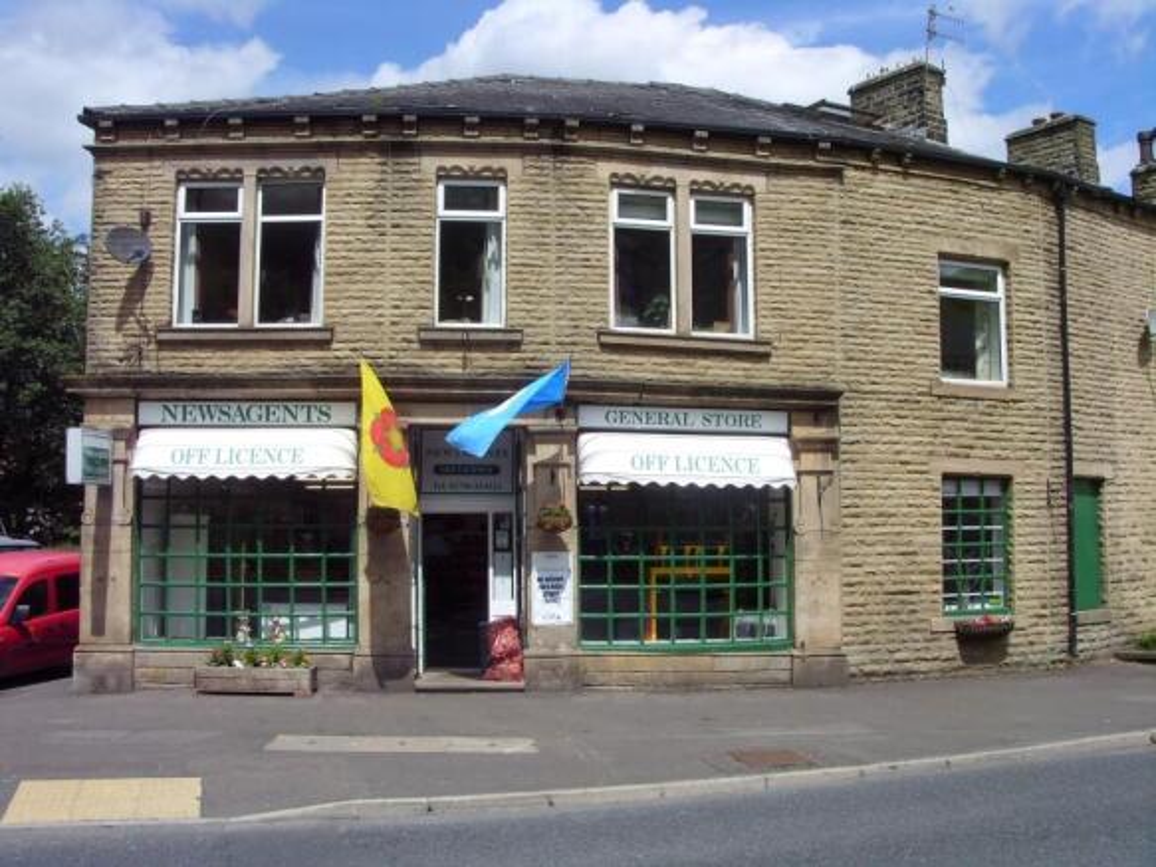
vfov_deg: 45.4
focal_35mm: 31
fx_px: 1035
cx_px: 578
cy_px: 434
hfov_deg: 58.4
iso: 50
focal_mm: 6.3
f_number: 6.3
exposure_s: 1/323
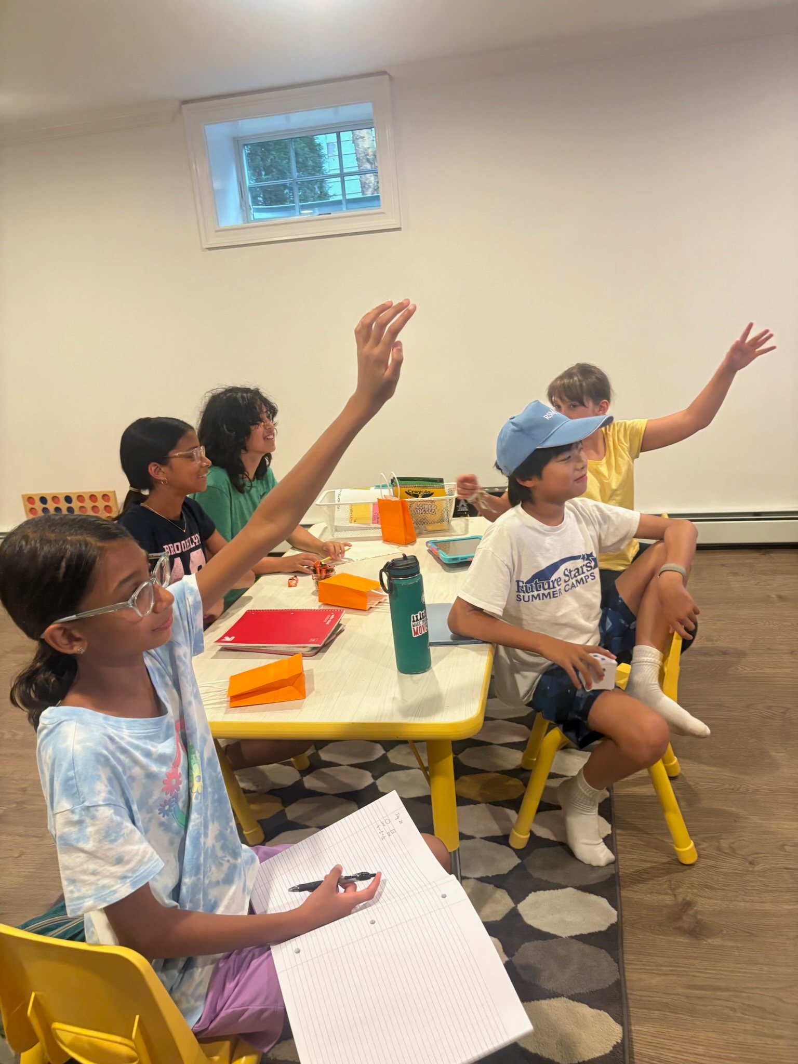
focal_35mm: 26
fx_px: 799
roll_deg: +0.8
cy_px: 532
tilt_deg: -15.0
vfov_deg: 67.3
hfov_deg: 53.1
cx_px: 399
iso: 200
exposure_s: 1/60
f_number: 1.6
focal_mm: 5.96
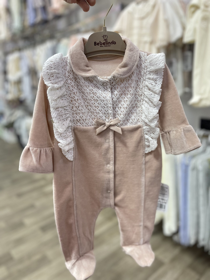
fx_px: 210
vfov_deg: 67.3
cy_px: 140
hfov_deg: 53.1
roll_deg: +5.2
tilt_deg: -15.8
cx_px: 105
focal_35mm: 26
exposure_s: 1/100
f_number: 1.6
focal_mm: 4.2
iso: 125
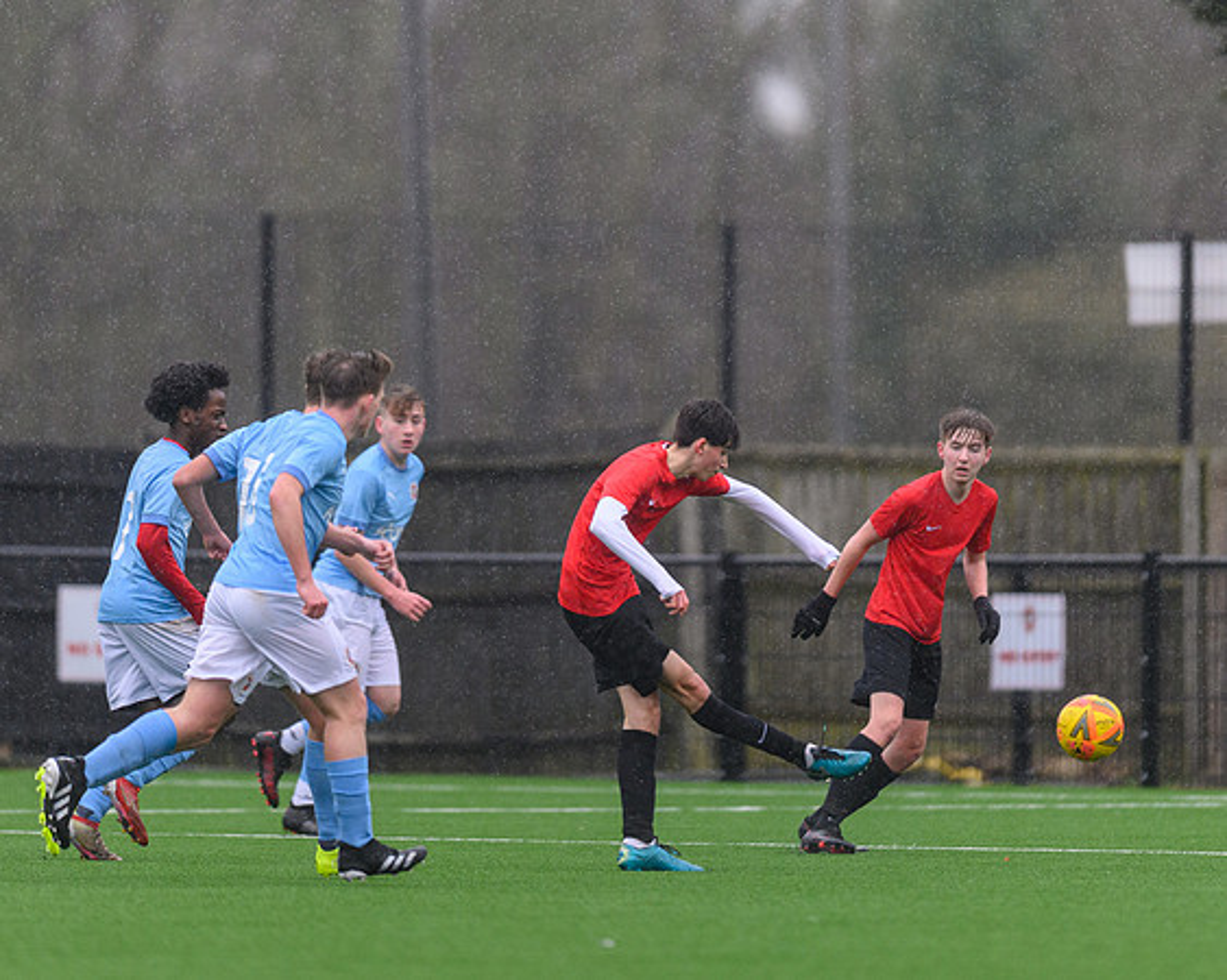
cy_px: 547
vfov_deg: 2.7
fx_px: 21072
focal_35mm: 580
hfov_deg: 3.3
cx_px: 633
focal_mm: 400
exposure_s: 1/2000
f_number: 2.8
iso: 1400
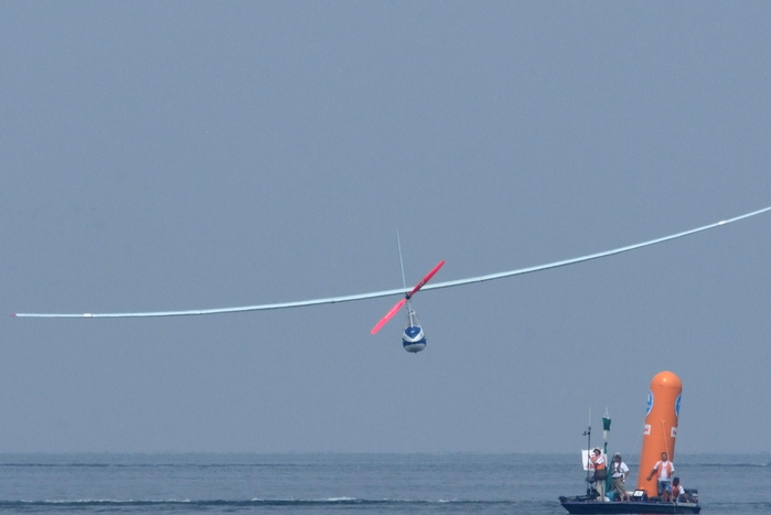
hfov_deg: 2.4
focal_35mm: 858
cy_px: 282
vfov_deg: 1.6
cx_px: 401
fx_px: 18386
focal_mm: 500
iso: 400
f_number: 16
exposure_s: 1/900
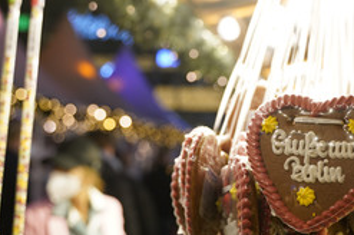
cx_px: 206
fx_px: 629
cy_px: 158
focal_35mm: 64
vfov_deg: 21.1
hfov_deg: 31.4
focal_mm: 35
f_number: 3.2
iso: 1250
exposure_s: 1/160
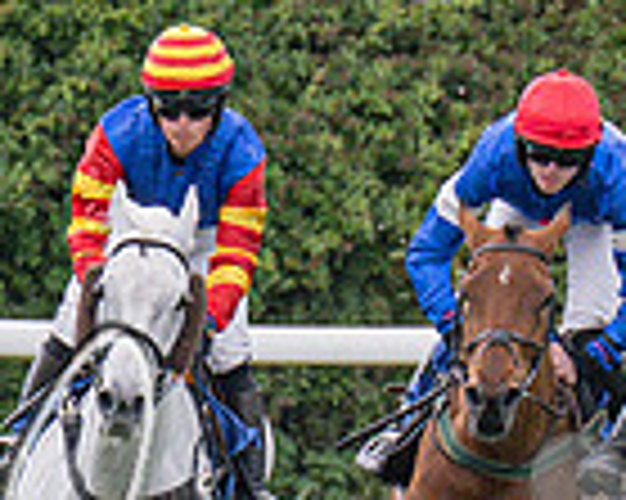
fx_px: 41527
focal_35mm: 2243
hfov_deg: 0.9
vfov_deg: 0.7
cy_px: 666
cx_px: -4
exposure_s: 1/1600
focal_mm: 200
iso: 400
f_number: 4
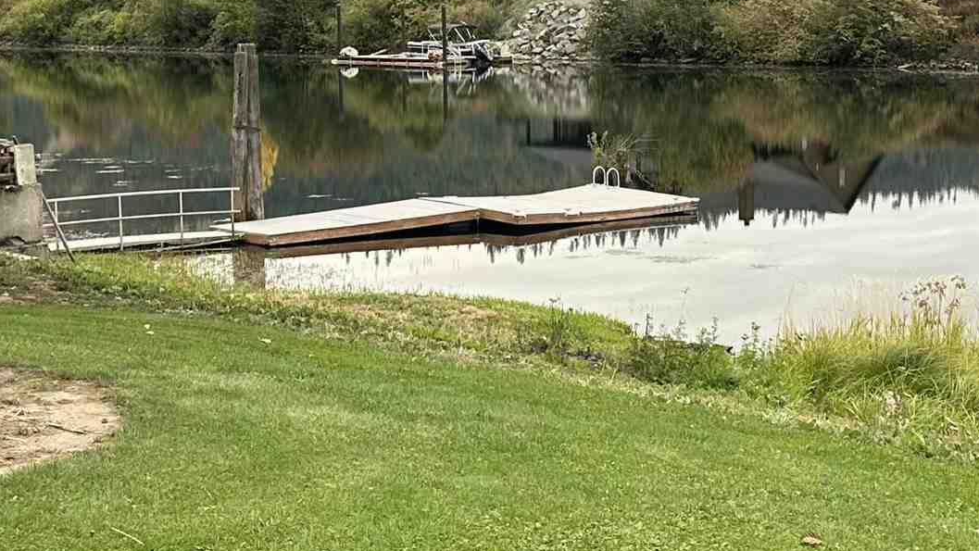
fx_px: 1973
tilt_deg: -6.4
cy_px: 222
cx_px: 591
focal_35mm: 76
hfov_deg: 27.8
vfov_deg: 15.9
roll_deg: +0.4
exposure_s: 1/376
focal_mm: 6.86
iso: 80
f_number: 1.78
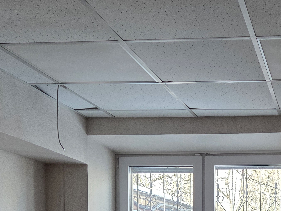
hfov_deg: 27.5
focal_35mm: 68
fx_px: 552
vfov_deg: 19.7
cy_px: 281
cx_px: 256
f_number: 1.8
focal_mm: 5.4
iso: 250
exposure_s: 1/100
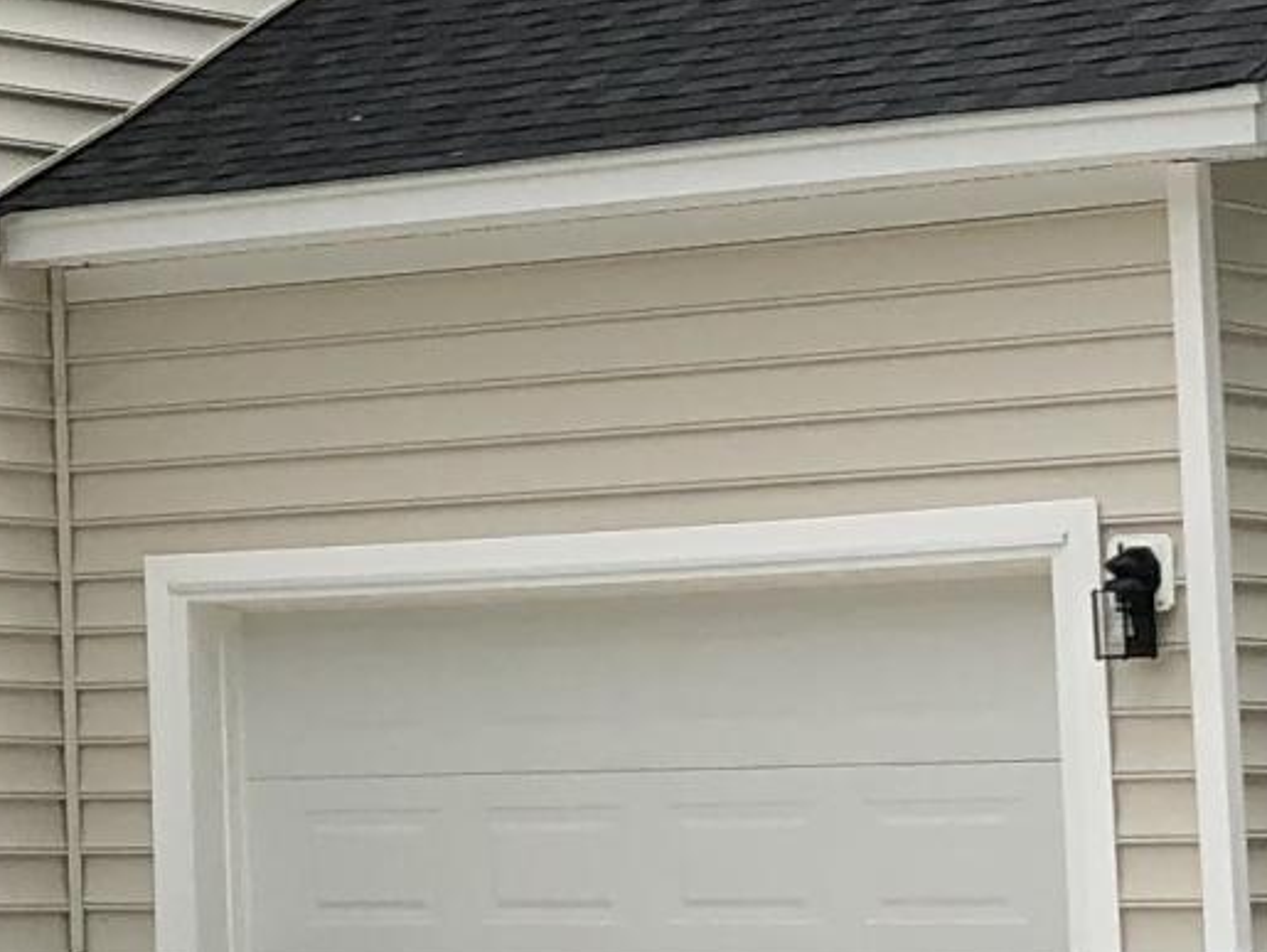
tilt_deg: +5.0
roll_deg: -0.6
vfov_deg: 9.1
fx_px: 5970
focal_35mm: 163
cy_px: 310
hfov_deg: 11.3
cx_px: -984
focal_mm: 4
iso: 20
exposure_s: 1/1919
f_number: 1.8
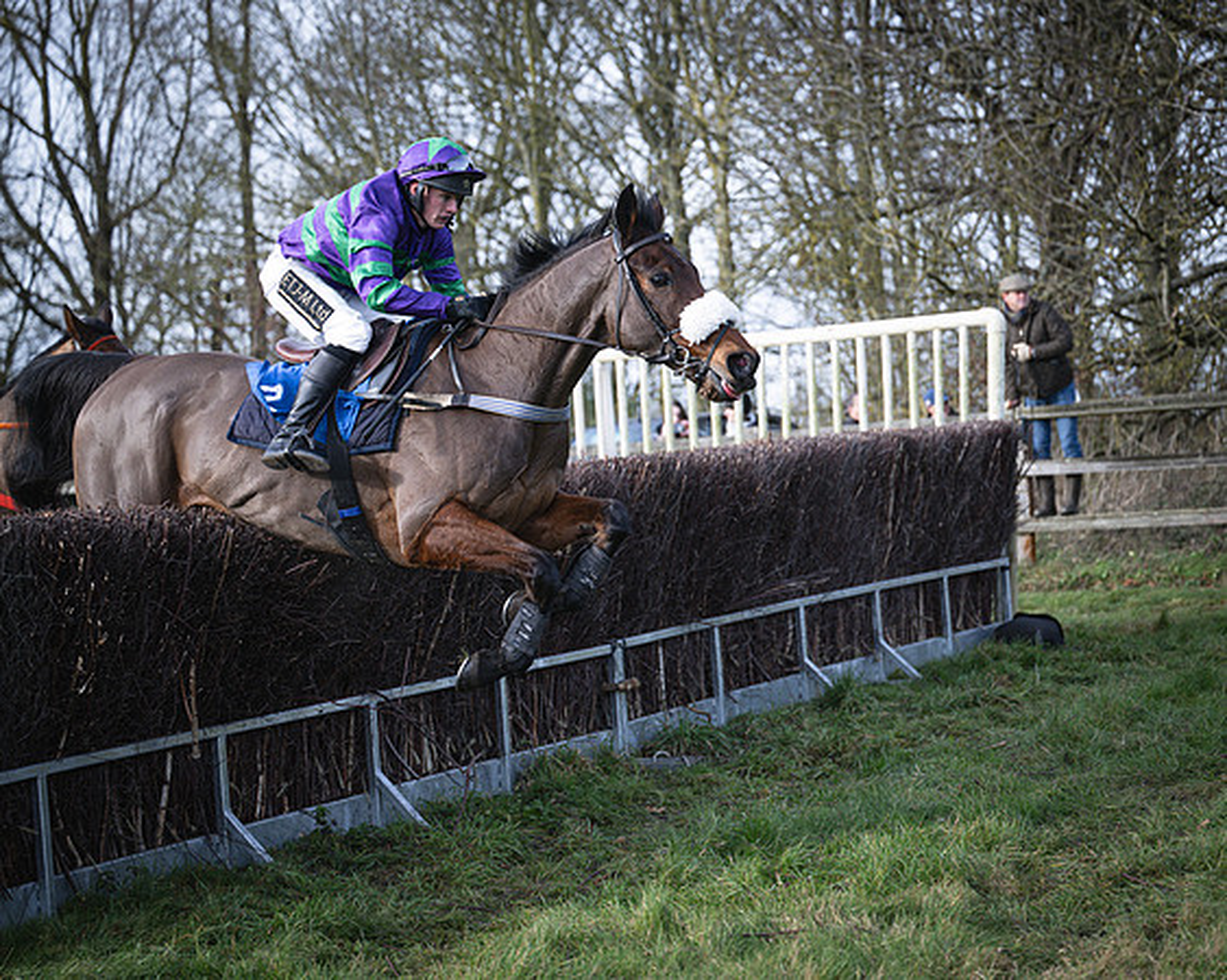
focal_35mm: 79
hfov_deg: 24.2
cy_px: 490
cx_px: 564
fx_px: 2862
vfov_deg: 19.4
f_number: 2.8
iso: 400
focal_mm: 70
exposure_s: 1/2000
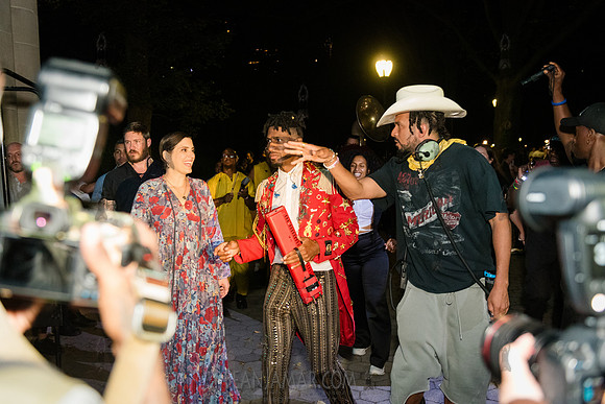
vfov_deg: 36.9
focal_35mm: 36
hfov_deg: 53.1
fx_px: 605
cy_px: 202
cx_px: 302
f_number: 3.2
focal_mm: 36
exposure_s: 1/200
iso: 6400
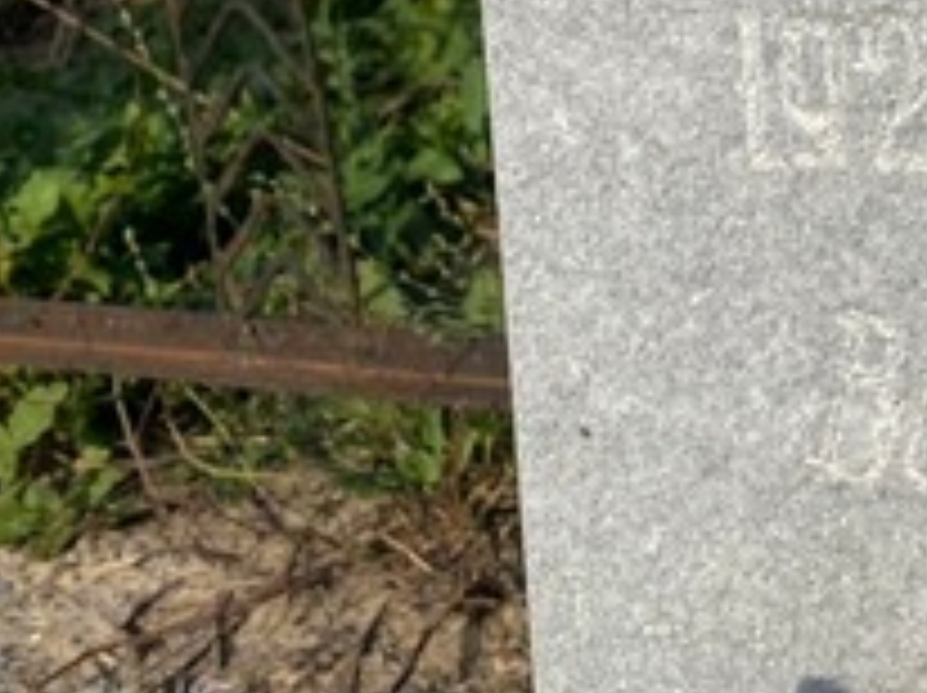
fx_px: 2702
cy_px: -446
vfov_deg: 13.5
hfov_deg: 16.7
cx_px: 1584
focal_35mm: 101
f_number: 1.8
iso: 32
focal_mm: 4.25
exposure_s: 1/3205
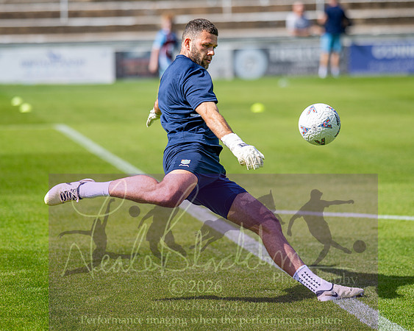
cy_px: 119
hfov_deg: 9.7
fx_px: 2452
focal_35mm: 200
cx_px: 178
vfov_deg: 7.7
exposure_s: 1/3200
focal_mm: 135
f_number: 1.8
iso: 80
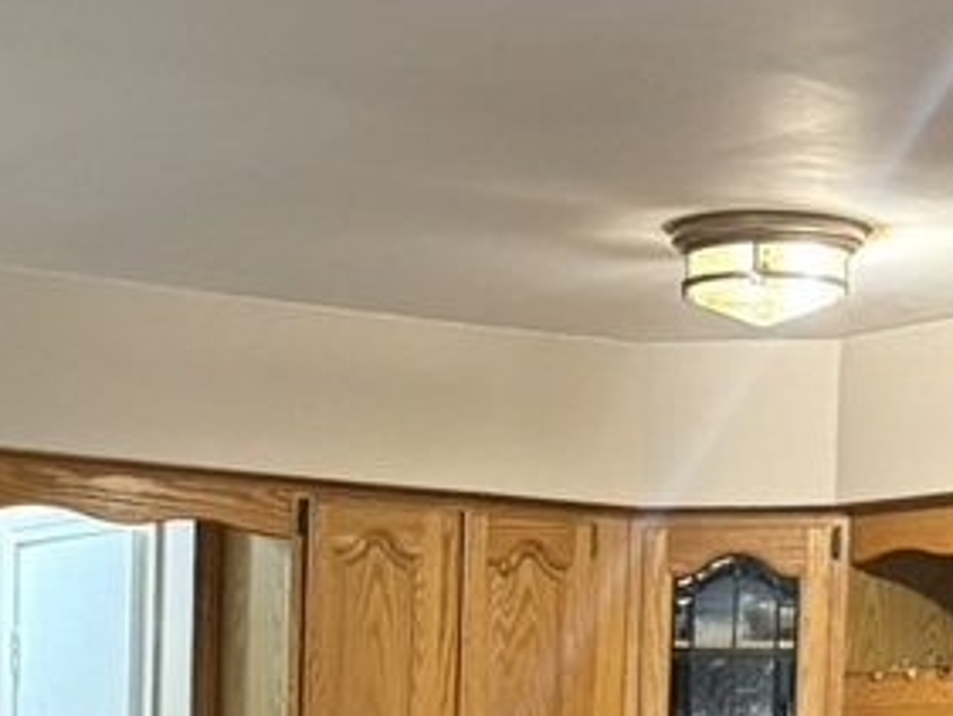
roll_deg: -1.9
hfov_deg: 16.0
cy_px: 1069
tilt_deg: -3.4
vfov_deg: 11.6
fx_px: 3388
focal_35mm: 123
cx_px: 404
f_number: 1.78
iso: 800
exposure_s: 1/60
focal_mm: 6.76
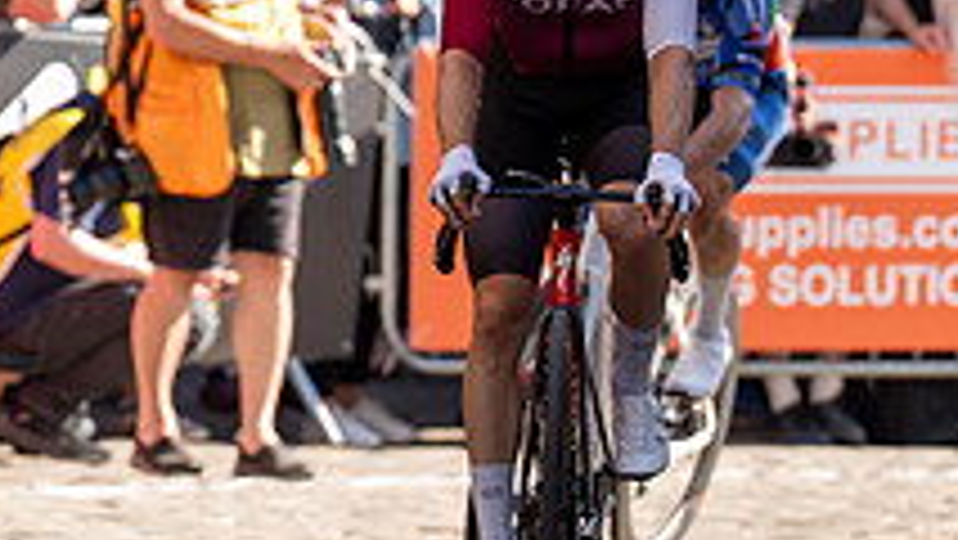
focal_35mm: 651
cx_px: -77
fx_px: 16543
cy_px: 1
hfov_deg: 3.3
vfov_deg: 1.9
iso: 400
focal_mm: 194
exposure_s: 1/1000
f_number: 4
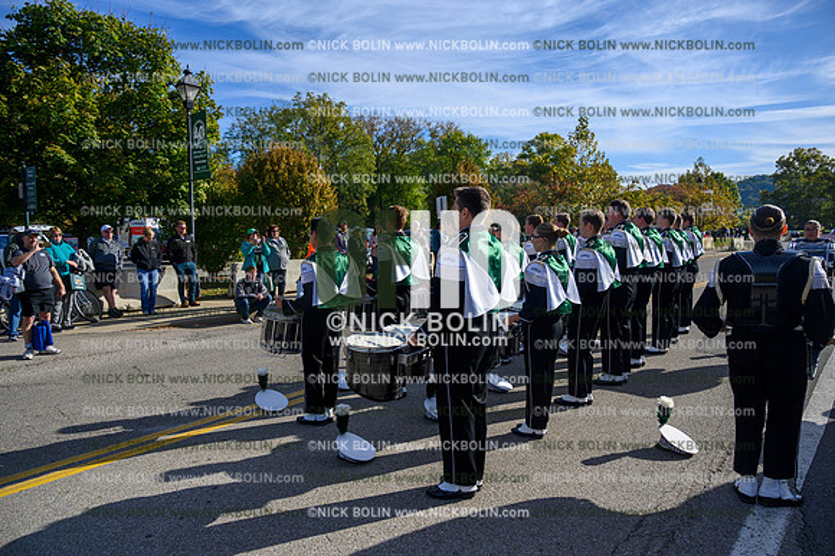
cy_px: 278
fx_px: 556
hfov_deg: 73.8
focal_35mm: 24
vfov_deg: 53.1
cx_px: 418
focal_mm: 24
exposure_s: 1/2500
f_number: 5
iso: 200
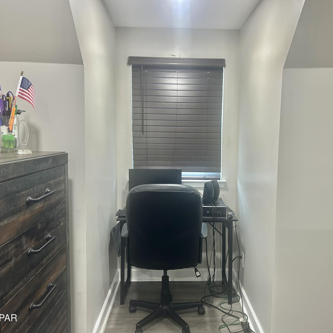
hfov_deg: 52.4
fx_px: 337
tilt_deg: -7.1
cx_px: 185
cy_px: 165
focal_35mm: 31
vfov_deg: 52.5
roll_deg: -1.6
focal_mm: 5.7
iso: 125
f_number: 1.5
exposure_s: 1/60
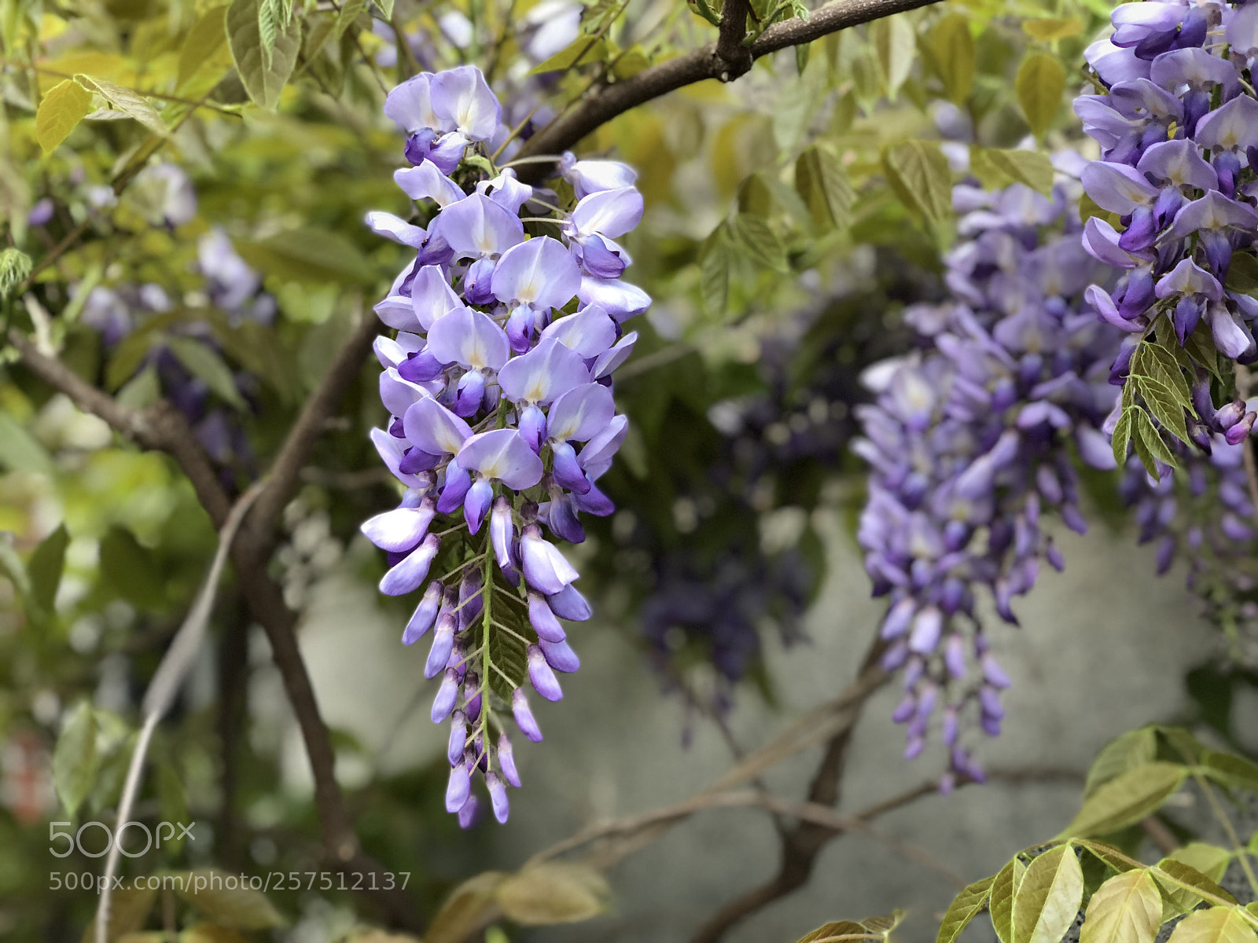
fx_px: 1890
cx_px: 629
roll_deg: +0.0
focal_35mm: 52
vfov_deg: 28.0
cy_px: 472
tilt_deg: -0.1
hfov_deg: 36.8
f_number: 2.4
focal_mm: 6
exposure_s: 1/60
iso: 64
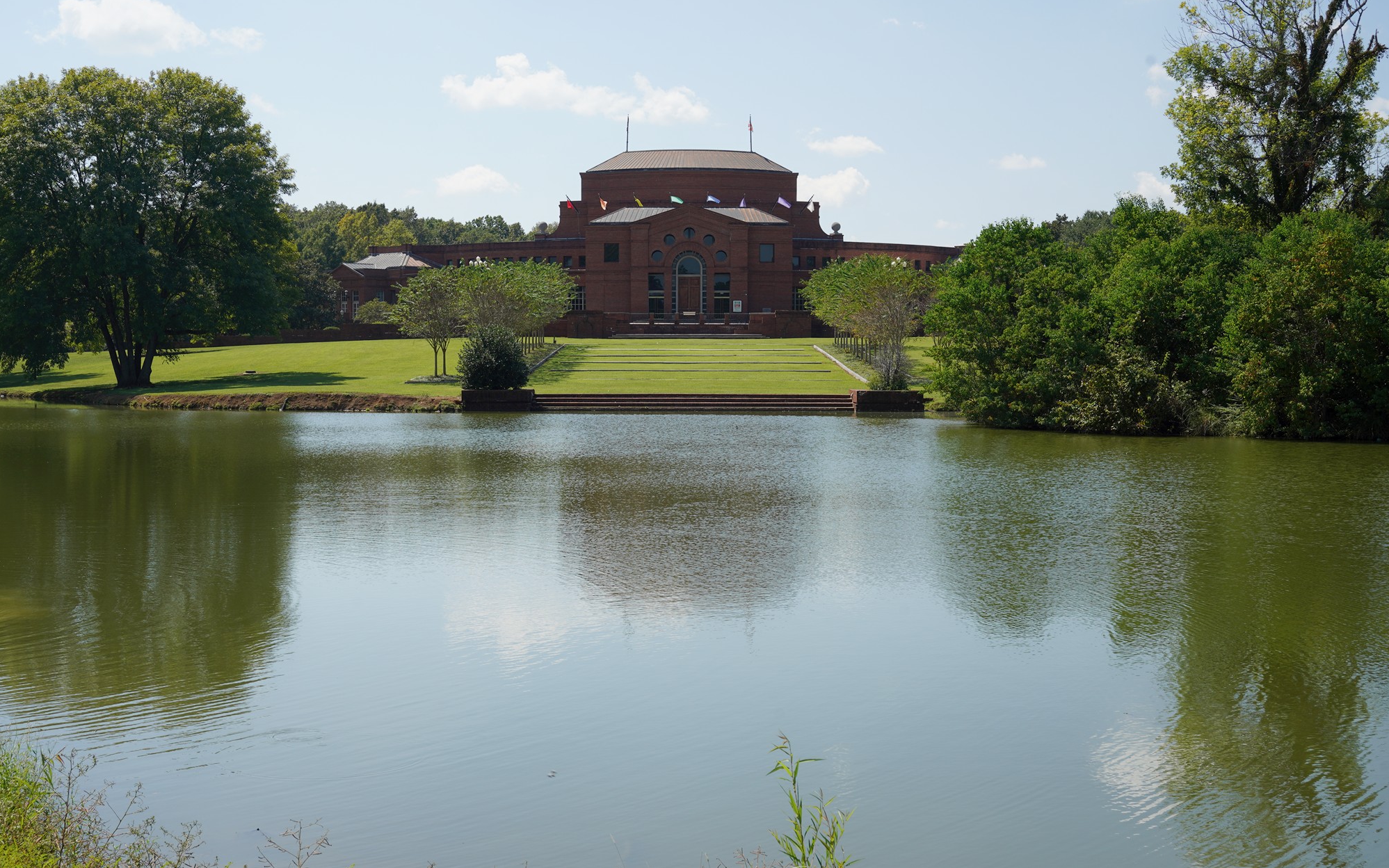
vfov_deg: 26.3
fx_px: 1855
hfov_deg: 41.1
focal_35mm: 49
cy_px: 405
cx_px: 694
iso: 200
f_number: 11
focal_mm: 48
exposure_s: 1/100
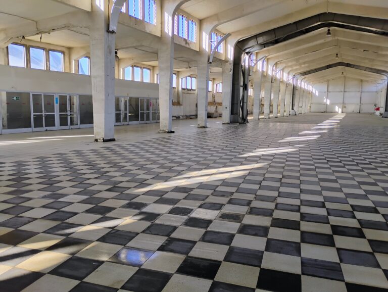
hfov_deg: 63.4
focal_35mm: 28
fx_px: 314
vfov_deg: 49.8
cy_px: 146
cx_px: 194
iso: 108
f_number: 1.8
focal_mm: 4.26
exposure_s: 1/100
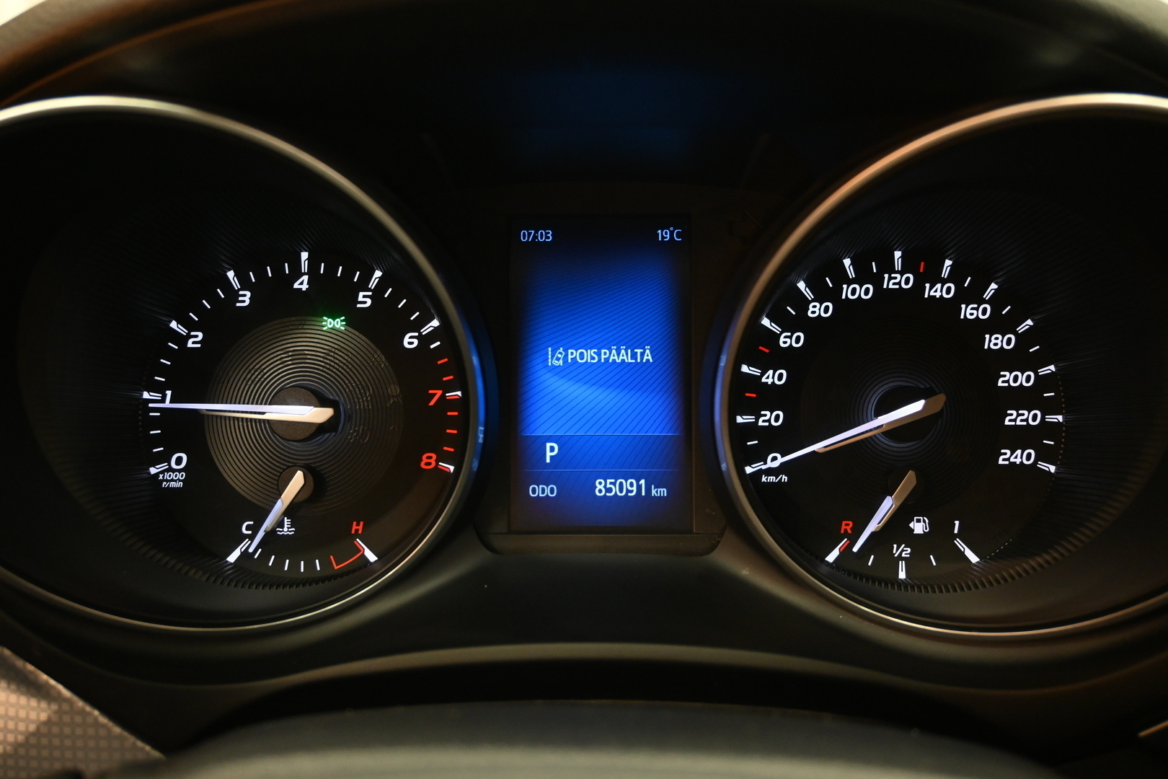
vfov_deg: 36.2
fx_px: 1192
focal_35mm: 37
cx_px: 584
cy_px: 390
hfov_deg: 52.2
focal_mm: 24.5
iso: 1800
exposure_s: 1/40
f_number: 4.2
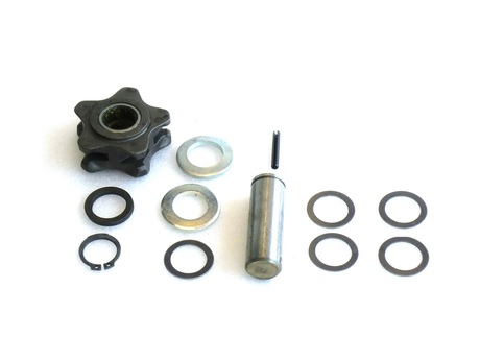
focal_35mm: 73
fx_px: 1012
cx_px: 240
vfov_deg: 20.2
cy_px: 180
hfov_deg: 26.7
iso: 80
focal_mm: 13.02
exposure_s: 1/80
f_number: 4.7
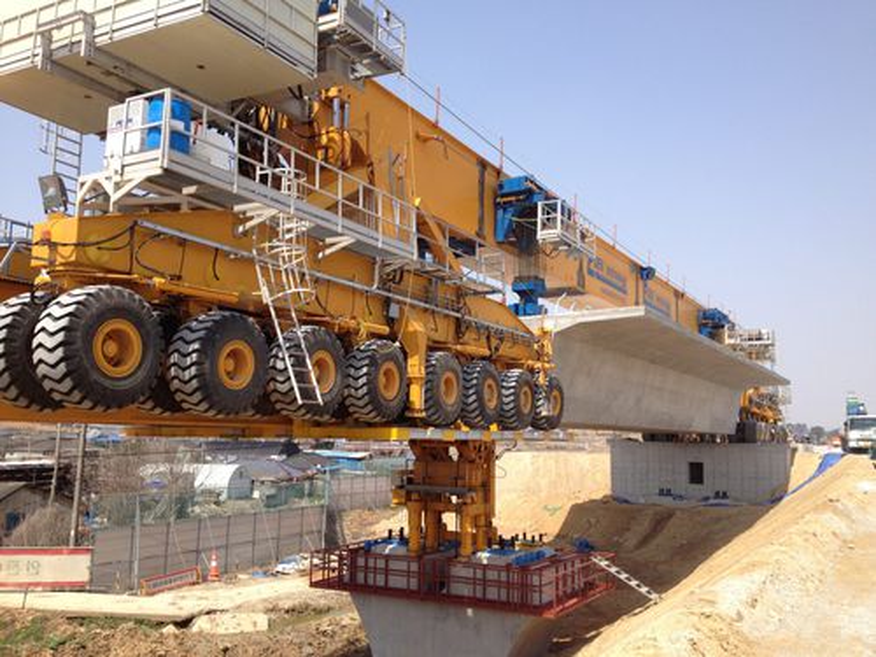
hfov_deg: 52.6
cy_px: 328
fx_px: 886
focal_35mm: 35
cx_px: 438
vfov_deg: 40.7
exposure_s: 1/1227
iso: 64
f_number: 2.4
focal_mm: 4.28
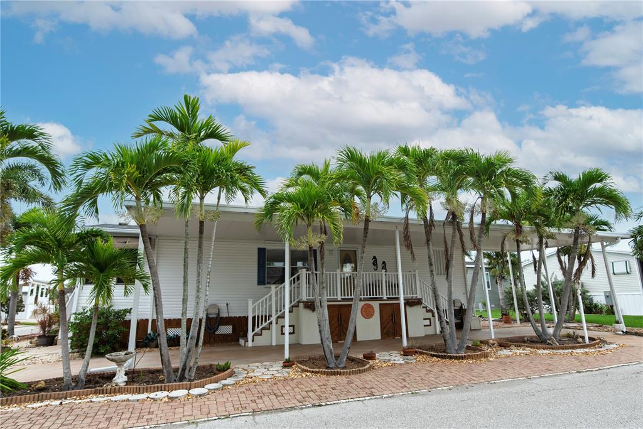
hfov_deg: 84.0
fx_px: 357
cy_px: 214
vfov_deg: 61.9
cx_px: 322
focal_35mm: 20
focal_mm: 20
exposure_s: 1/125
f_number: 5.6
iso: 100
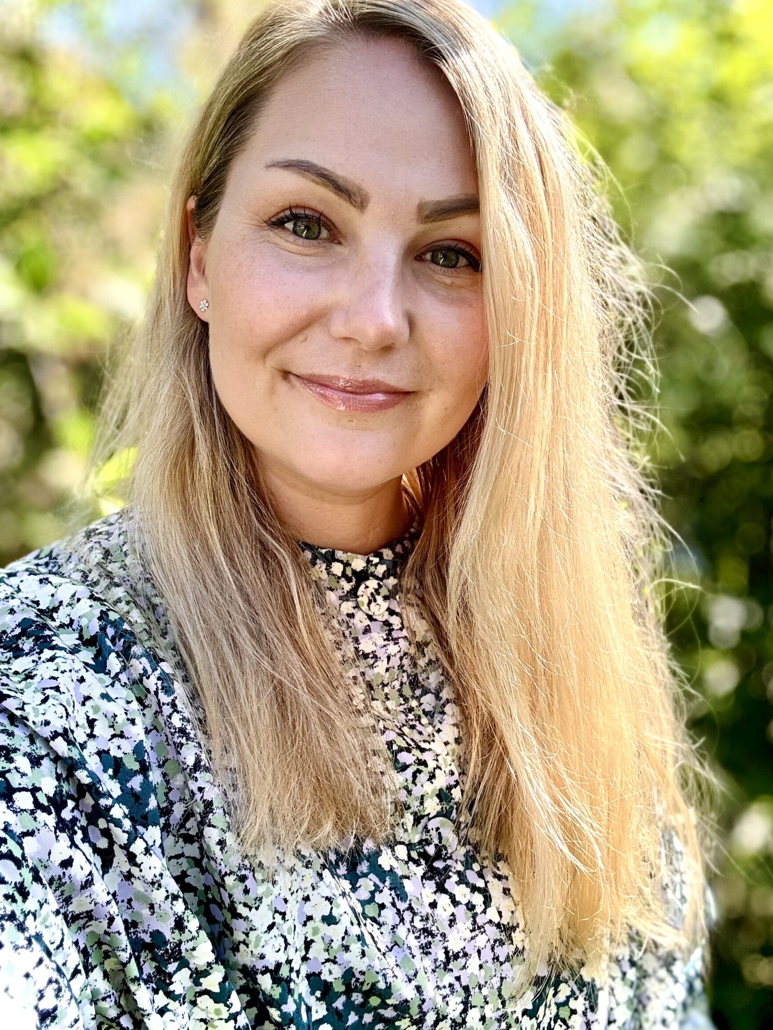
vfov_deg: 55.3
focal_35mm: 33
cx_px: 395
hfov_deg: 42.9
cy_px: 478
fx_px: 983
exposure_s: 1/316
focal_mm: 2.69
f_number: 1.9
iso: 25
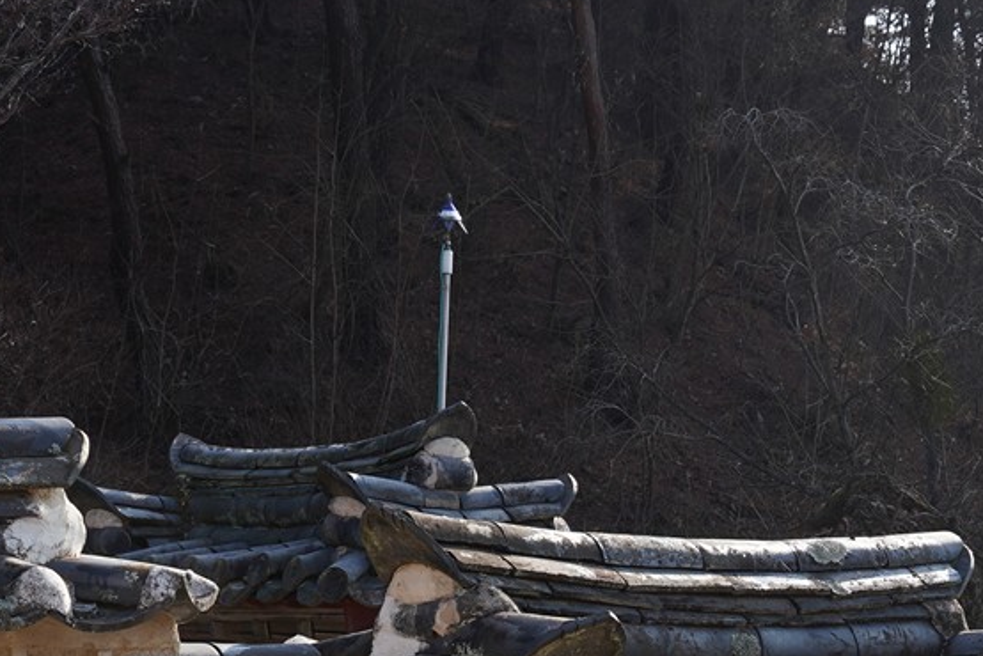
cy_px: 1135
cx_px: 759
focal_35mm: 101
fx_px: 2759
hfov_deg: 20.0
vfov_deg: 12.5
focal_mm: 28
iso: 160
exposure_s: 1/100
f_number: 10
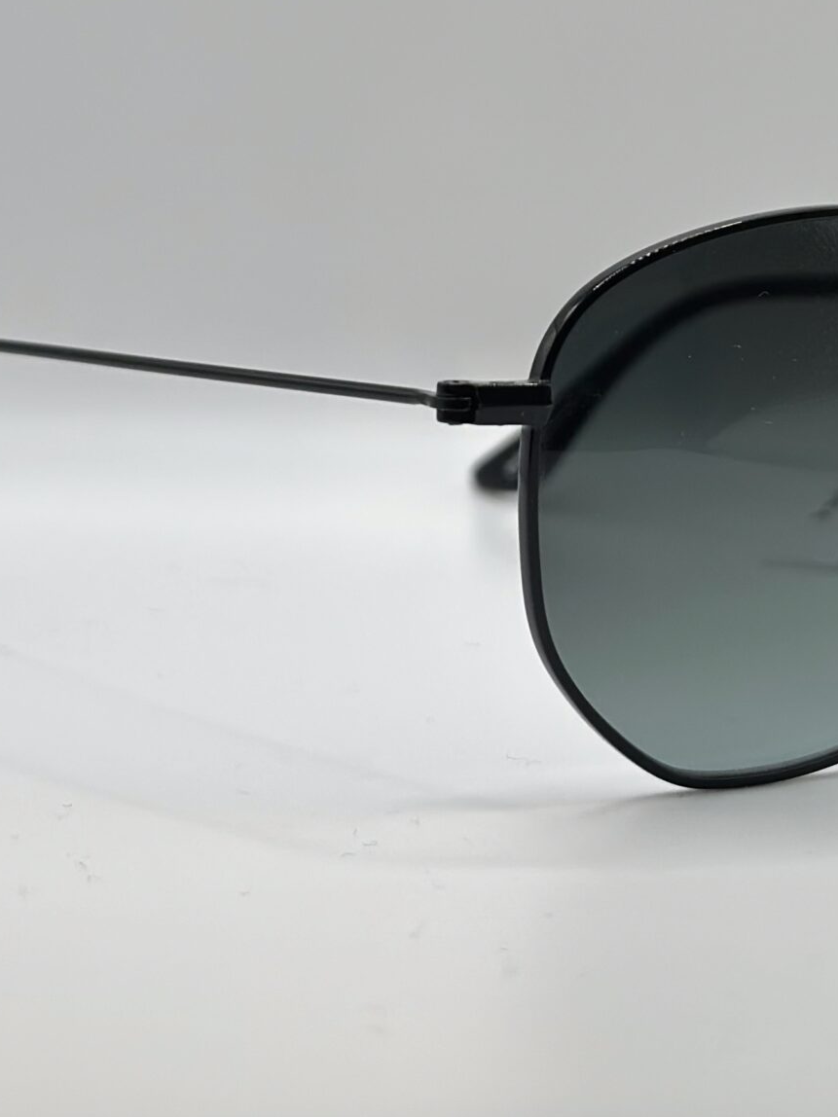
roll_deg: -2.7
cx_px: 578
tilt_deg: -9.5
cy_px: 146
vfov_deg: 18.1
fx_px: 3454
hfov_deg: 13.8
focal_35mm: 107
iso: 80
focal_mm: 6.86
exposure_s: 1/564
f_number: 1.78
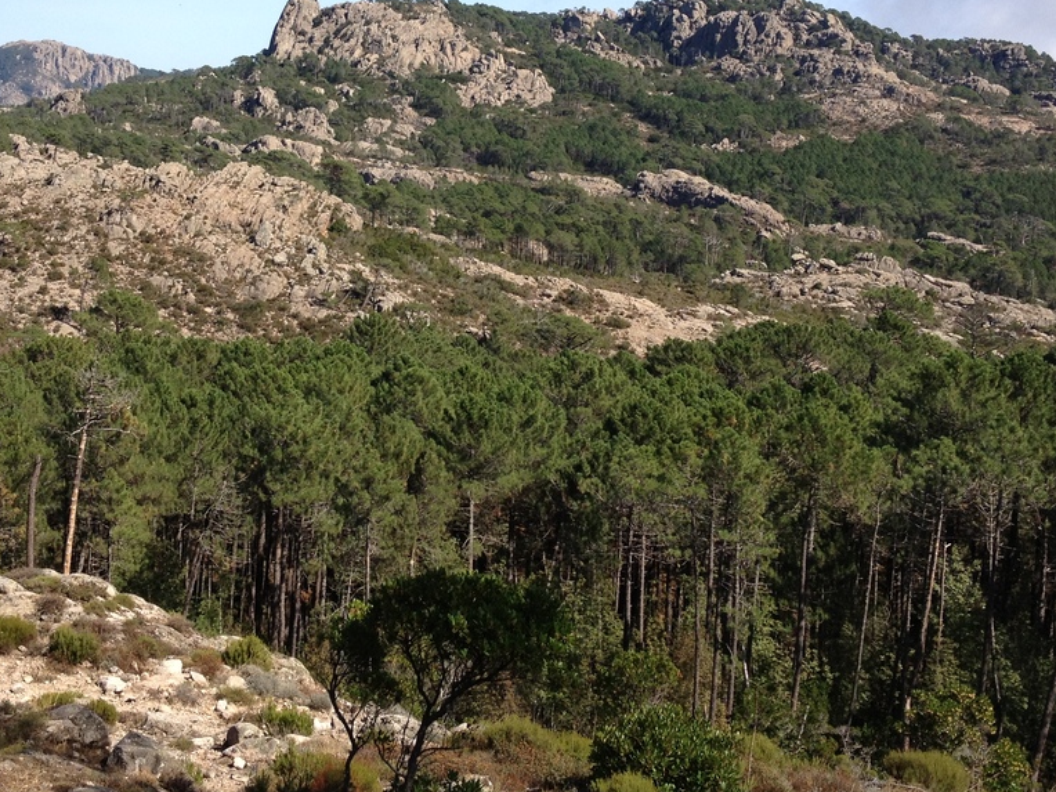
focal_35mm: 55
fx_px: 1678
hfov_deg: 34.8
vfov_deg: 26.3
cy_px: 232
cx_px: 415
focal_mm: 4.28
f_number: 2.4
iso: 64
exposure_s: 1/1284
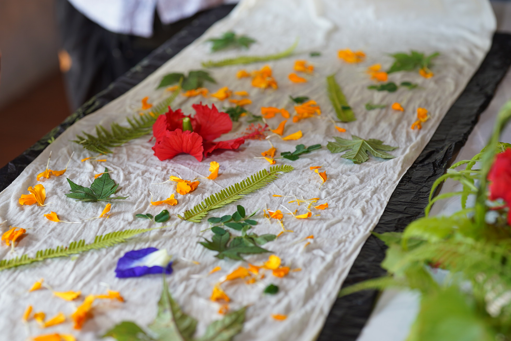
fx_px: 1065
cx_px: 256
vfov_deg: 18.2
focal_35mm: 75
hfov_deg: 27.0
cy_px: 170
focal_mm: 50
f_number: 2.2
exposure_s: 1/100
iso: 160
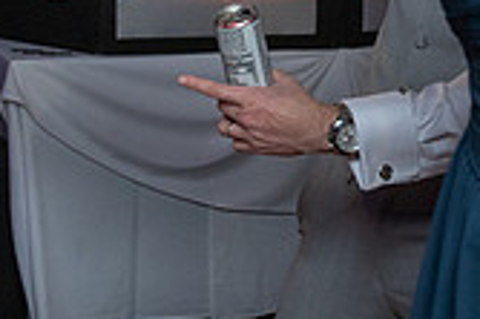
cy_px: -131
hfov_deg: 16.3
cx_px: -2
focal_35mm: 123
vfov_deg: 10.8
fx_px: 1638
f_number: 5.6
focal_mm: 30
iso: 2000
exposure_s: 1/250
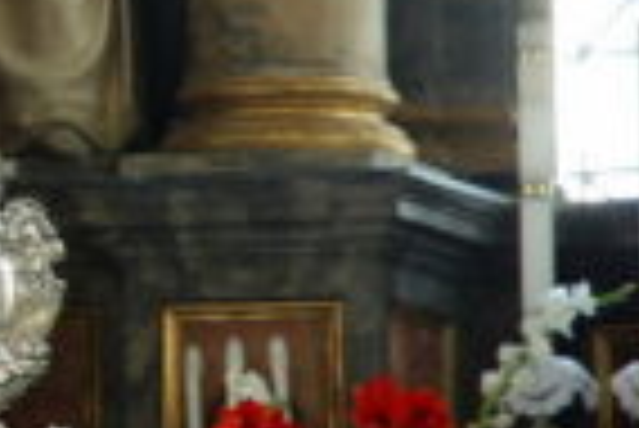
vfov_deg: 3.7
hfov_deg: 5.5
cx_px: -464
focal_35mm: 370
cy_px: 38
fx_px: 6574
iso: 800
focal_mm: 70
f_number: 4.5
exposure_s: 1/20
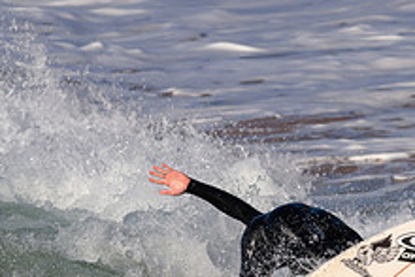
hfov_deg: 1.7
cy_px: 305
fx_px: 14142
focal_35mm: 1226
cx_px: 318
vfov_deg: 1.1
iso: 720
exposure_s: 1/2000
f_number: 11
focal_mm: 440
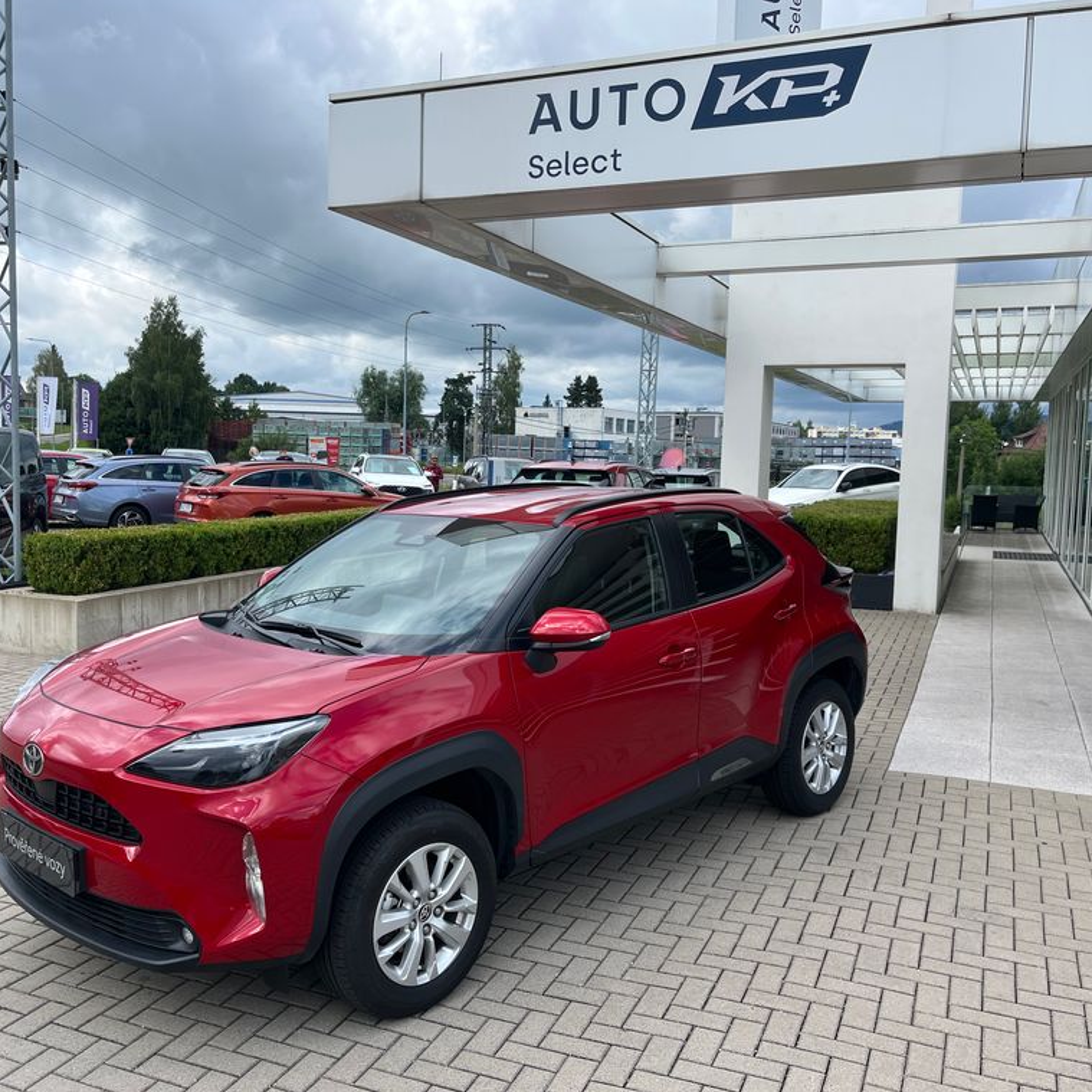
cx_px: 495
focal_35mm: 31
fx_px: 1106
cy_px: 541
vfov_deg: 52.5
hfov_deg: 52.5
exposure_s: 1/2410
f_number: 1.6
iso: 50
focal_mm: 5.1
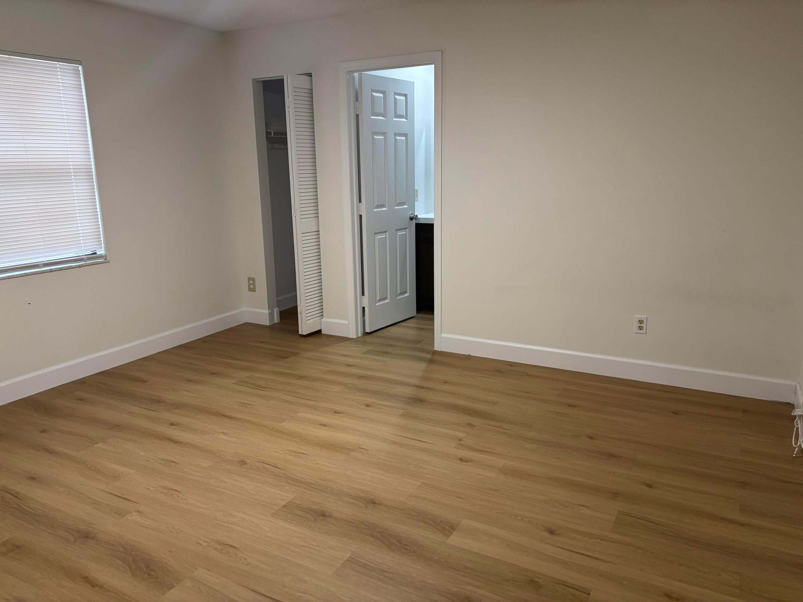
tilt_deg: -11.9
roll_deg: +1.3
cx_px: 402
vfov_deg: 53.1
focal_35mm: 26
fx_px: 603
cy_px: 301
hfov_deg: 67.3
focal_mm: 5.96
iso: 160
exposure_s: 1/60
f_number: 1.6
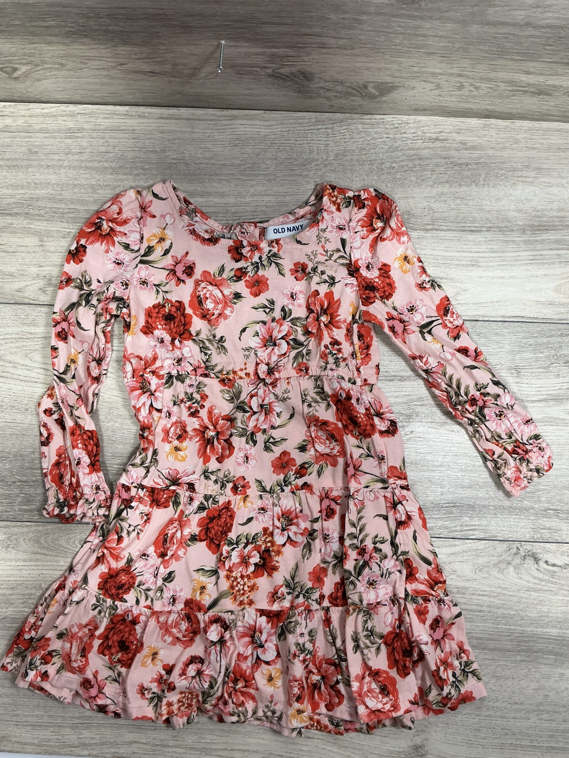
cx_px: 284
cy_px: 379
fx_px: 636
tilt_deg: -84.0
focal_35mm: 29
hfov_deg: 48.2
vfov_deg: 61.7
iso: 50
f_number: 1.8
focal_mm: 3
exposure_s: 1/50
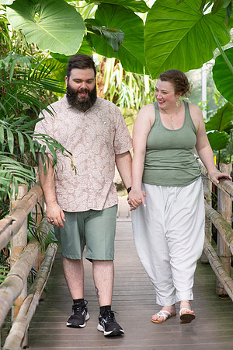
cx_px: 116
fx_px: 825
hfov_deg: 16.1
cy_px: 175
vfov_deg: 23.9
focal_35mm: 85
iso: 1000
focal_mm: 85
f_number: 4.5
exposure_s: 1/160
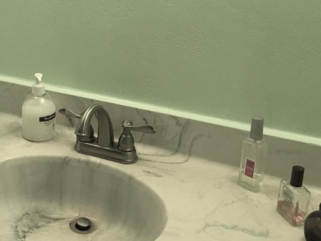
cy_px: 79
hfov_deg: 32.3
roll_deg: -0.6
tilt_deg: -21.6
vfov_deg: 25.1
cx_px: 65
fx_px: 538
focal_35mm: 58
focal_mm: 4.15
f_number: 2.2
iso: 125
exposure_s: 1/30
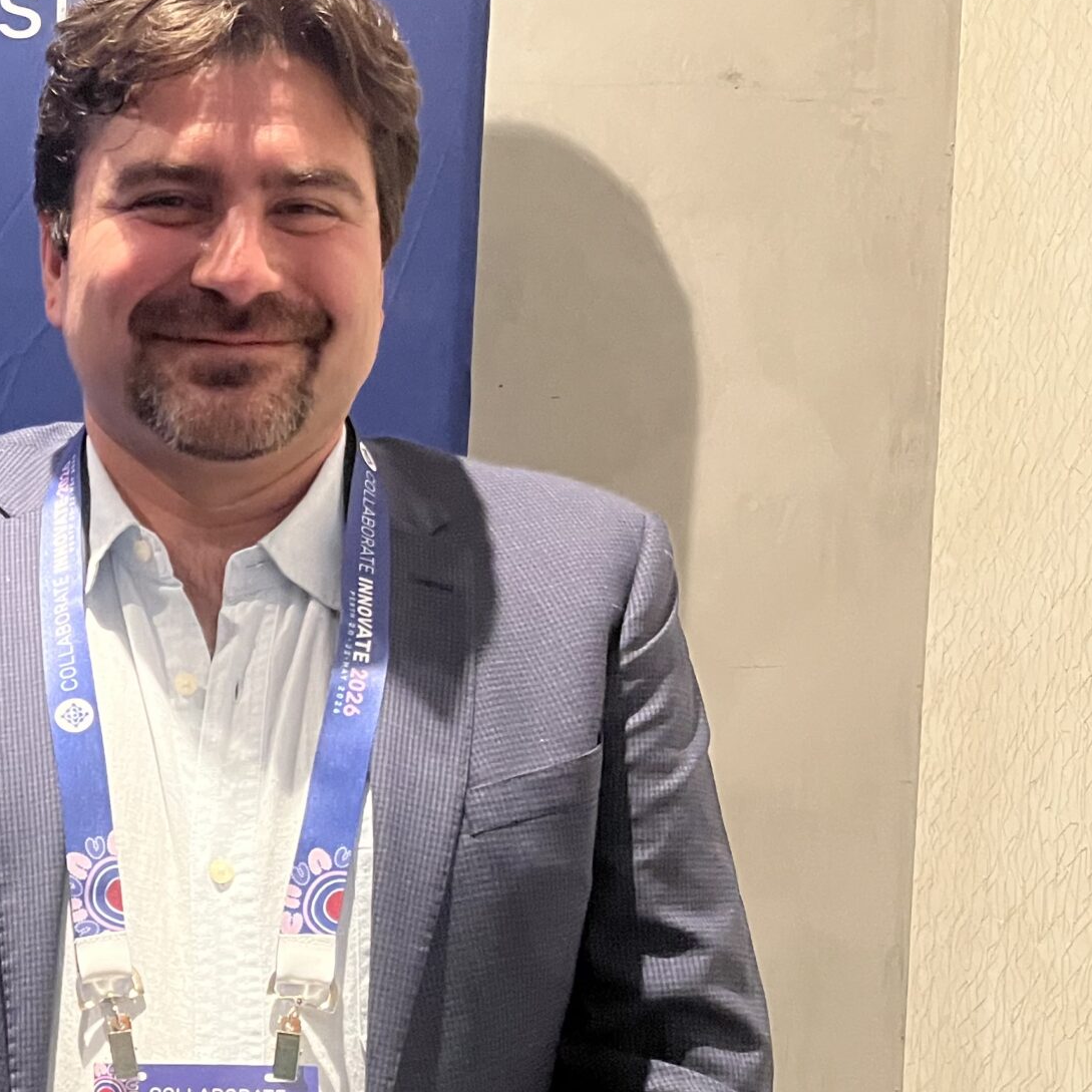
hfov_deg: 29.3
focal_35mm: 54
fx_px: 1927
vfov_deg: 31.4
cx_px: -38
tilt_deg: -4.1
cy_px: 707
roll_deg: -1.1
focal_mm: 5.1
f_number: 1.6
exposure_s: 1/25
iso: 500
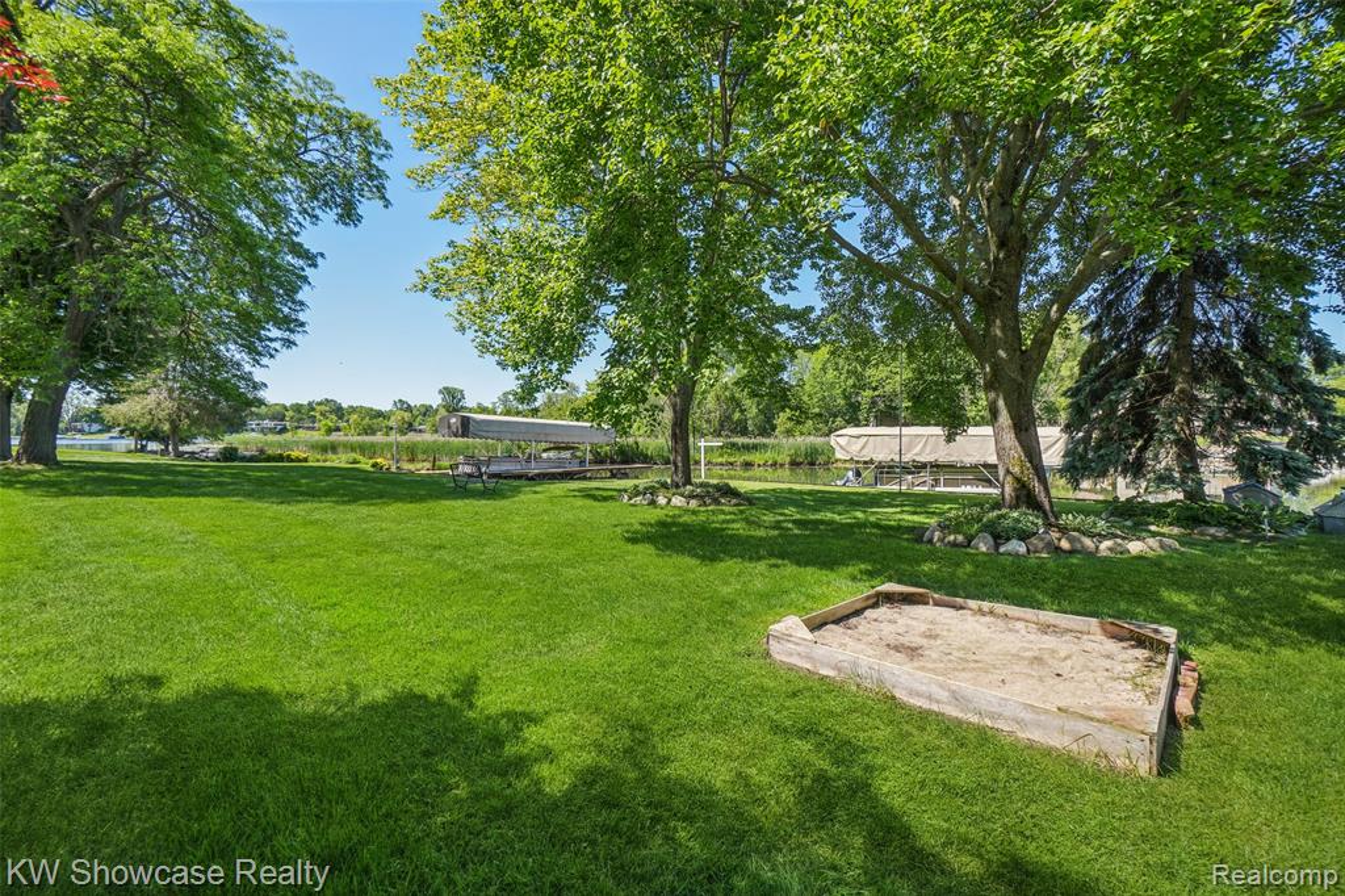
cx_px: 672
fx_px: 560
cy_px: 448
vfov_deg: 77.3
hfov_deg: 100.4
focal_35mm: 15
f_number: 8
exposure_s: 1/125
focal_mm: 10
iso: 100
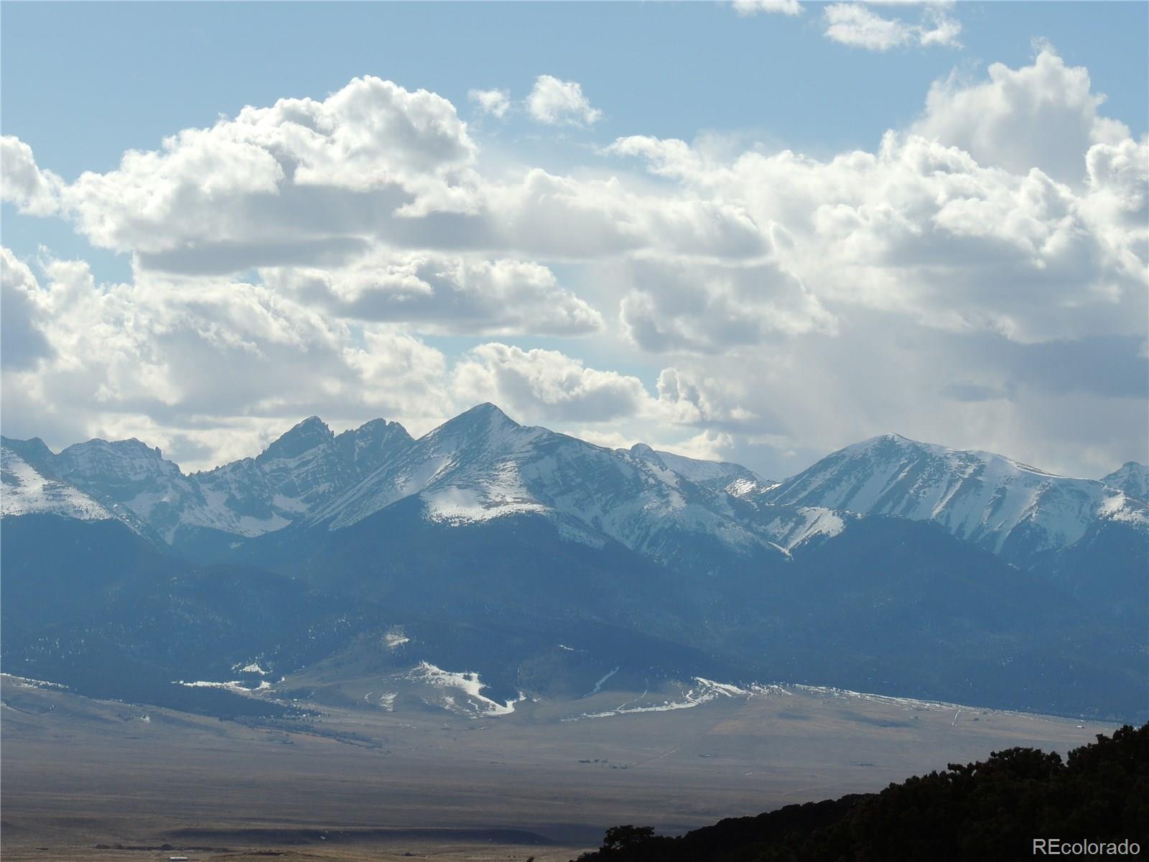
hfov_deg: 14.6
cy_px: 431
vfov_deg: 11.0
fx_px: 4481
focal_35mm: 135
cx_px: 574
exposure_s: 1/1250
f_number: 5.4
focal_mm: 24
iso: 100
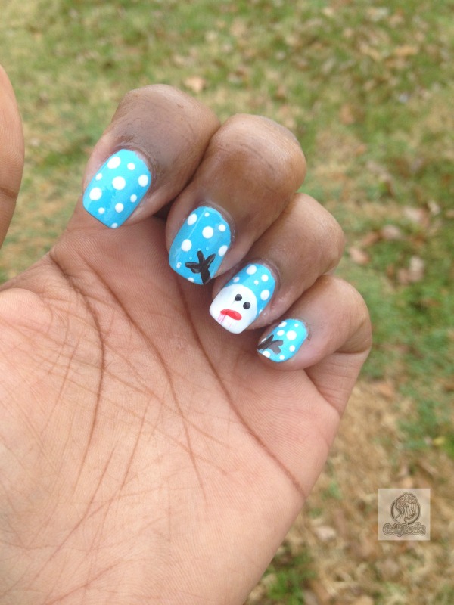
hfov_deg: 40.7
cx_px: 227
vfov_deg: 52.6
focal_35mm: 35
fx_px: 612
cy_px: 302
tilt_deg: -46.9
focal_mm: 4.28
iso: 64
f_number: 2.4
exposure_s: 1/120
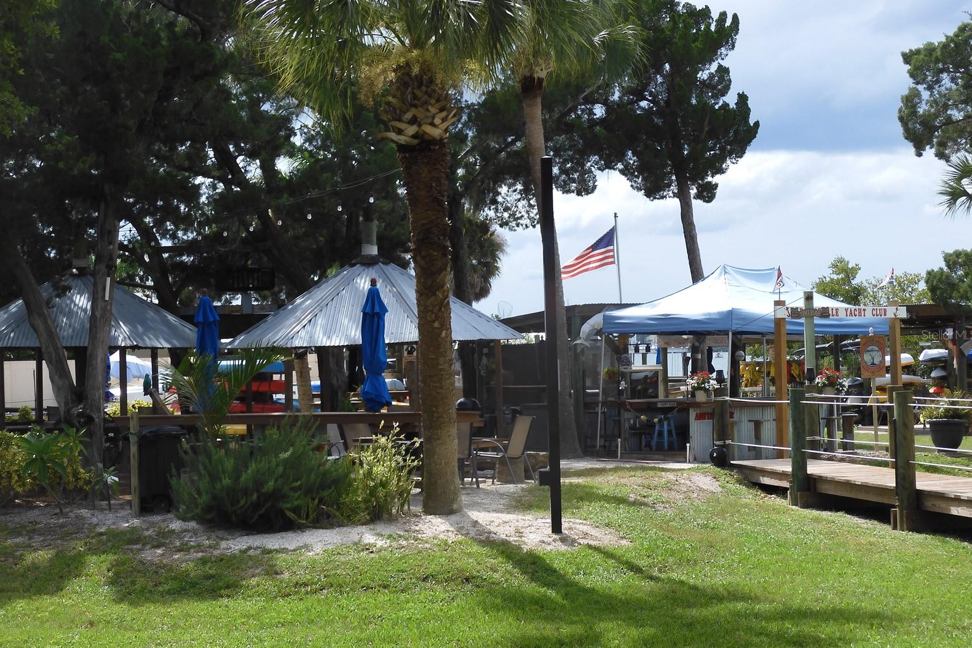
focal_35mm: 60
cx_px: 488
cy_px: 334
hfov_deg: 33.4
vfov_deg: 22.6
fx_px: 1620
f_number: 4.5
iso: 100
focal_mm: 10.2
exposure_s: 1/500
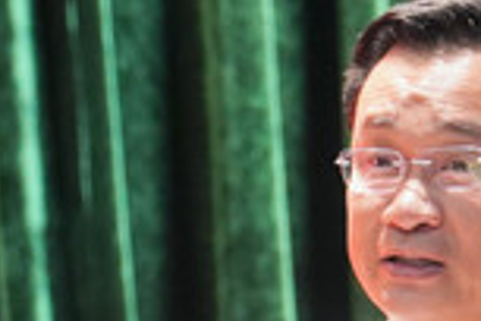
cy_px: 340
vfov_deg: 2.7
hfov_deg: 4.1
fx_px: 6717
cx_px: 185
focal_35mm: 503
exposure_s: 1/60
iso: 1000
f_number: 4
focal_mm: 95
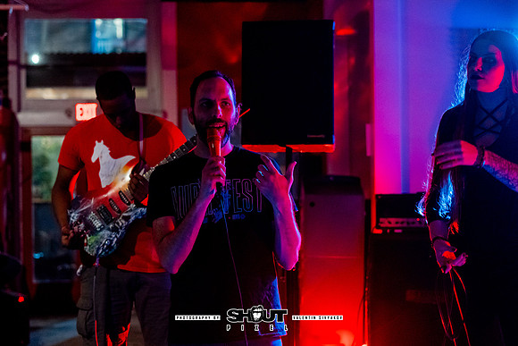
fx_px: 820
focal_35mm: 57
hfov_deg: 35.0
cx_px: 226
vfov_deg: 23.8
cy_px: 172
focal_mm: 50
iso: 3200
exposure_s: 1/160
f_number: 2
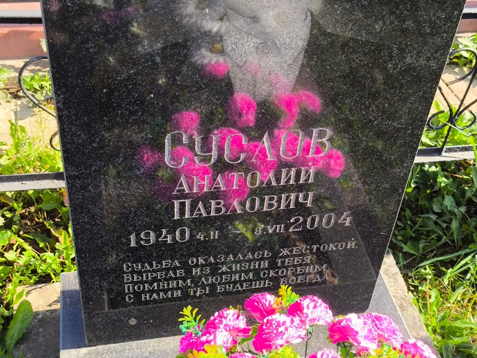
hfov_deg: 38.2
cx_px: 238
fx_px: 689
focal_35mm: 50
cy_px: 179
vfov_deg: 29.1
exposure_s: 1/444
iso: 50
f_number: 1.7
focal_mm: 4.71
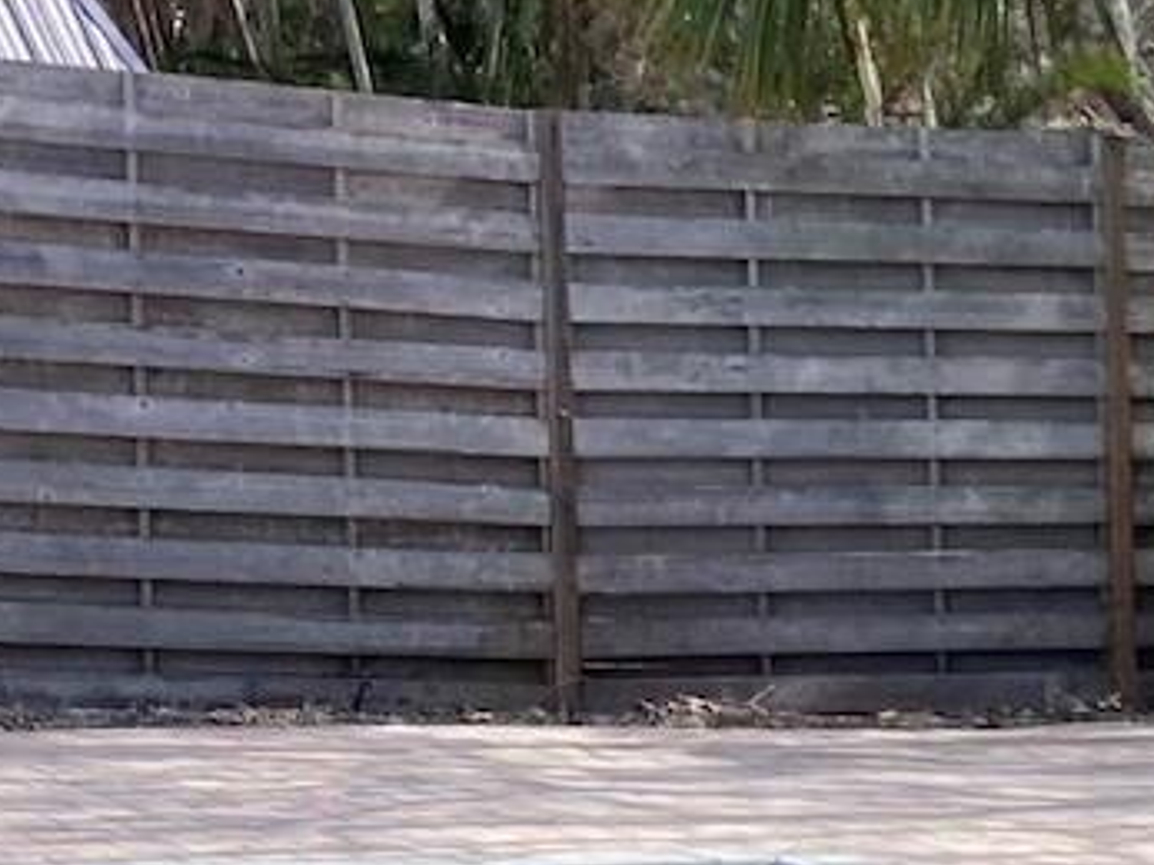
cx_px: 1626
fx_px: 4299
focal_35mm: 129
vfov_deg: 11.0
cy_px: 1377
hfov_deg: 14.5
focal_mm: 3.99
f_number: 1.8
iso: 20
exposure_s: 1/640
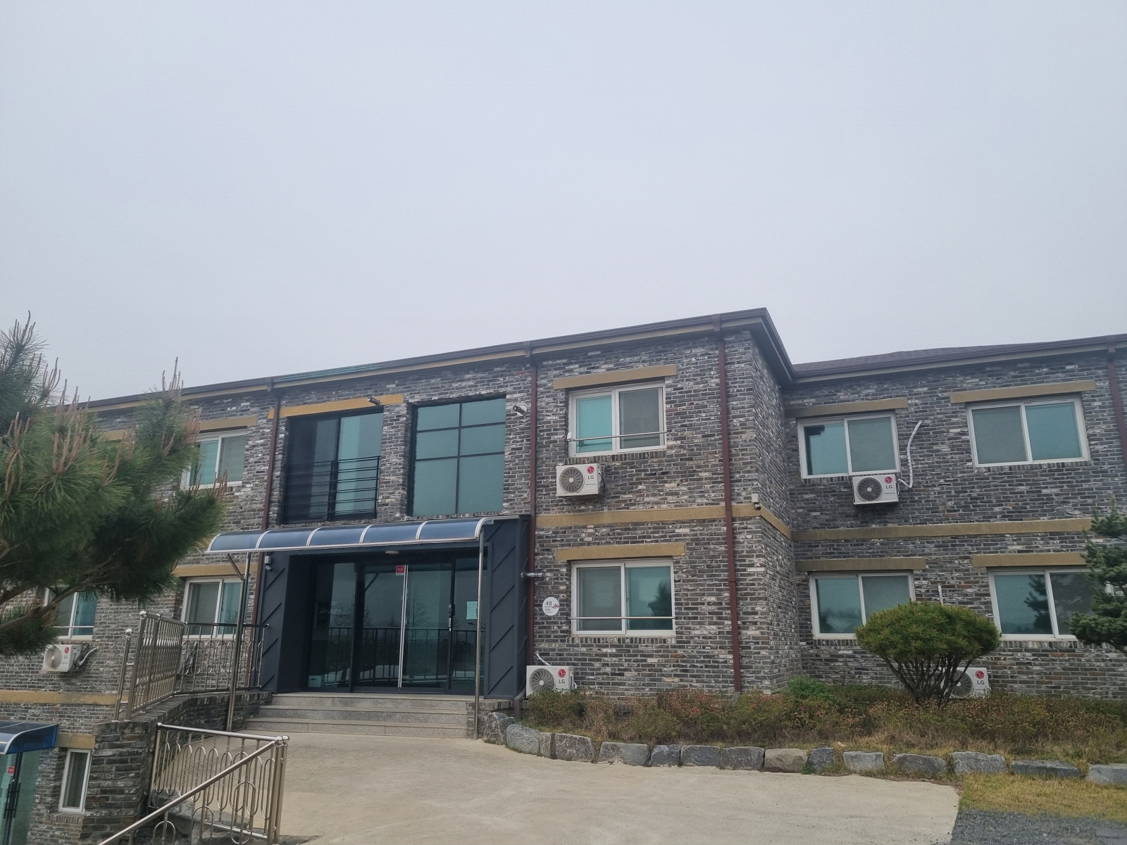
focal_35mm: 26
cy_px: 422
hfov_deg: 67.3
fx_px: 846
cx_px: 564
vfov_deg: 53.1
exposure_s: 1/1992
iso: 50
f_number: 1.8
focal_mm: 5.4
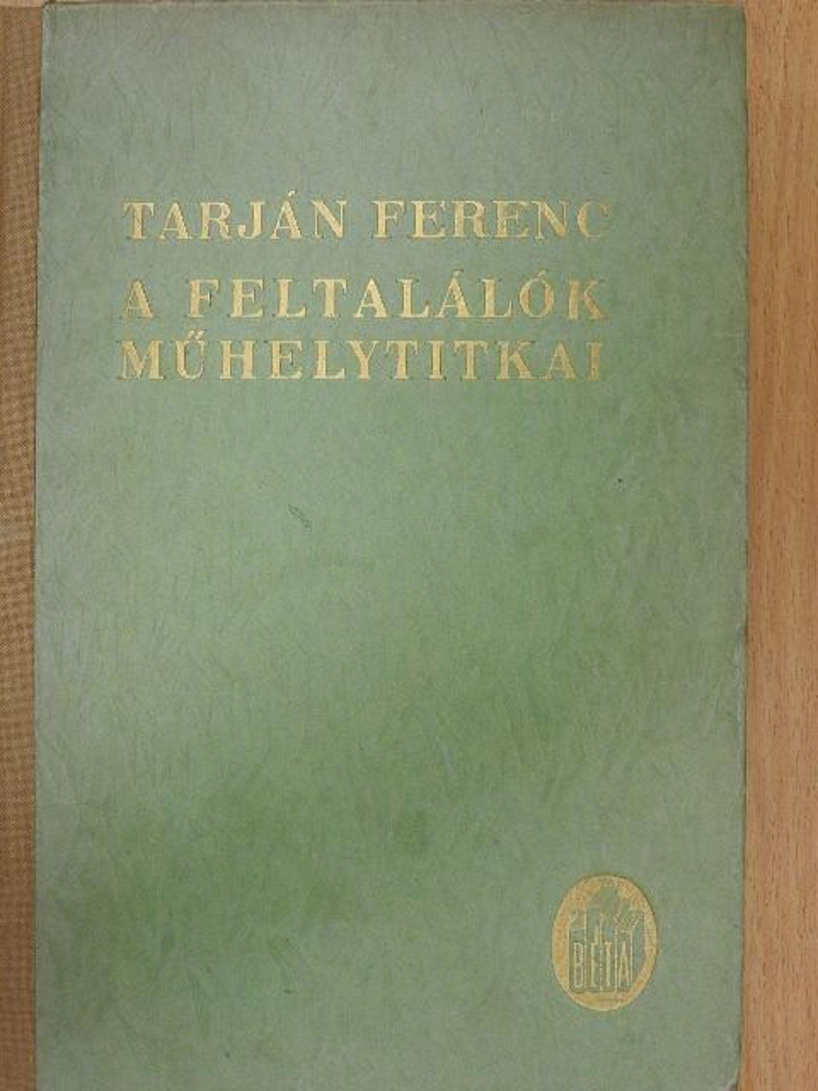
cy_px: 546
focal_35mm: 55
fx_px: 1733
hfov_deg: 26.6
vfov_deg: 34.9
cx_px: 409
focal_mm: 9.9
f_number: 4
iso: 400
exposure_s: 1/60
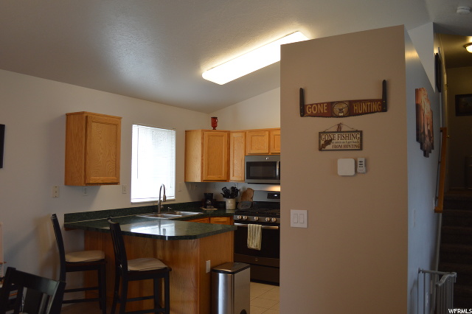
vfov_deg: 43.6
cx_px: 236
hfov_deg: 62.0
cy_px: 157
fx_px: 393
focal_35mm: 30
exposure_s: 1/60
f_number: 3.8
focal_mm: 20
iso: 400
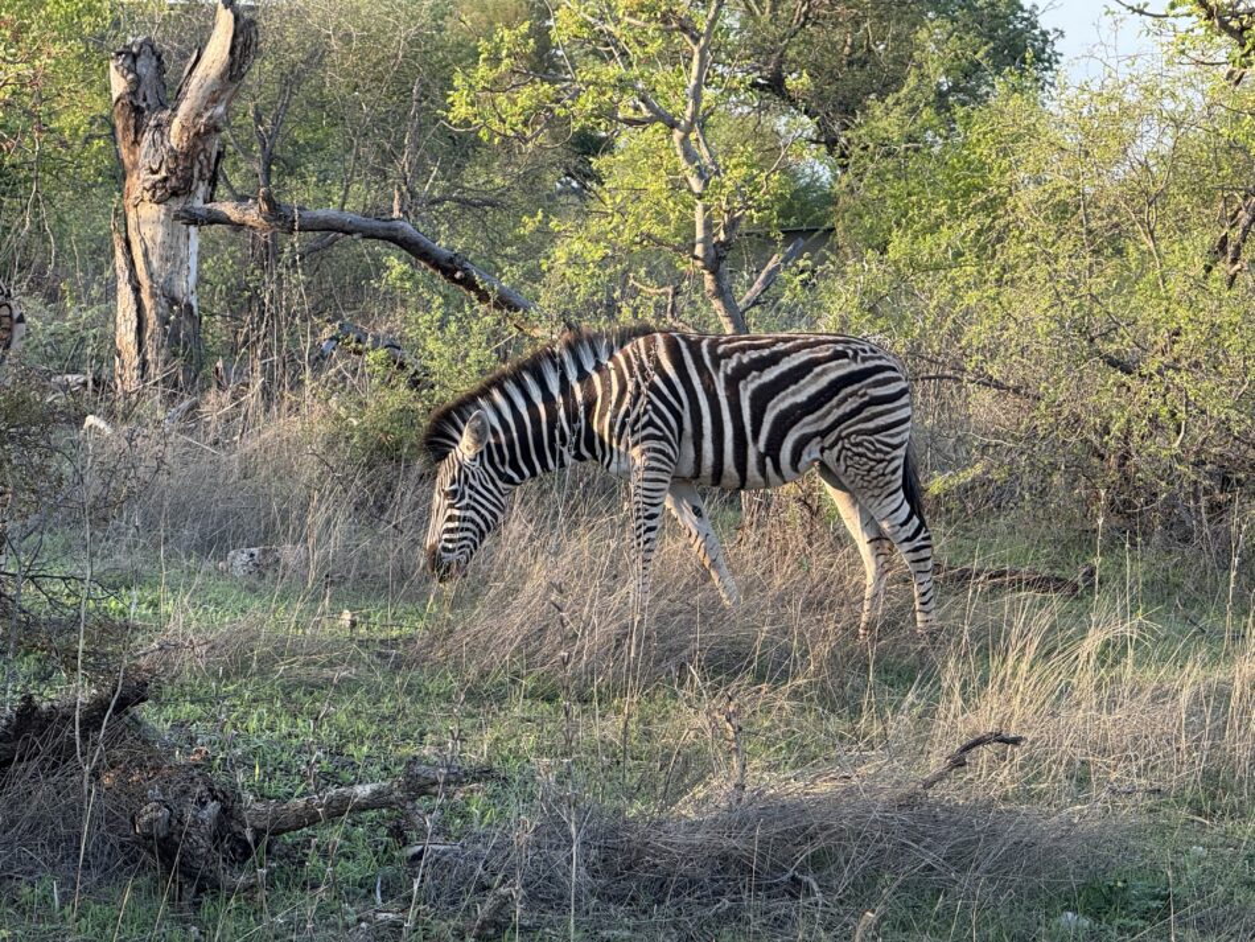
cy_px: 471
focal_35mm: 120
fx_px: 4352
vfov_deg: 12.4
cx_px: 628
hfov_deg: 16.4
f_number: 2.8
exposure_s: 1/179
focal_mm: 15.66
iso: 50
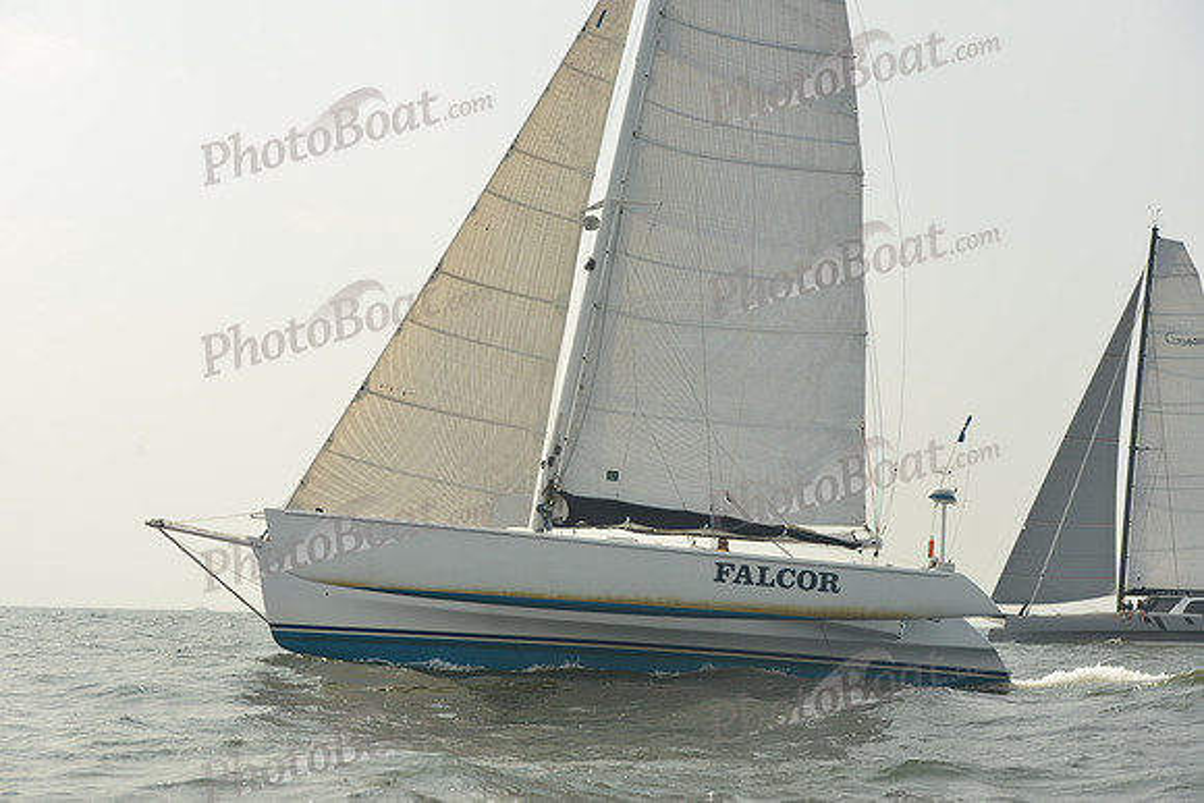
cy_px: 402
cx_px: 602
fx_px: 2342
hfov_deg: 28.8
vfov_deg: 19.5
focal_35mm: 70
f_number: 8
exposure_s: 1/1250
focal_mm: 70
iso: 320
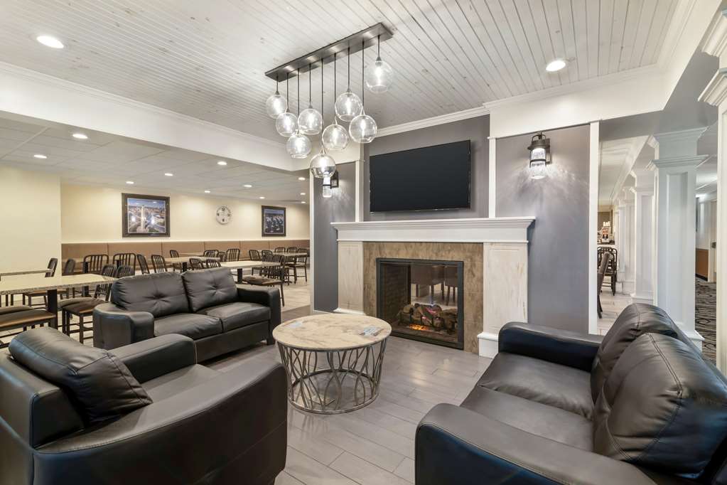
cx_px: 364
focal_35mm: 16
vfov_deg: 73.7
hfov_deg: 96.7
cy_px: 242
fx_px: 323
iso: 100
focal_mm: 16
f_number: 9
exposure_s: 1/1.67
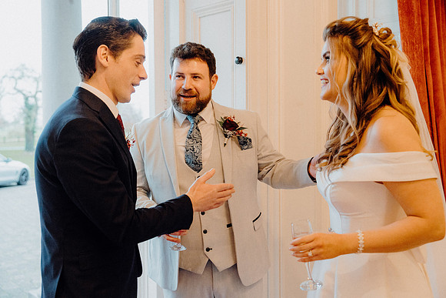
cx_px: 223
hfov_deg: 46.4
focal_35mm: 42
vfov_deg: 31.9
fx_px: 520
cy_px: 149
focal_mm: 42
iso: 4000
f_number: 3.5
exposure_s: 1/200
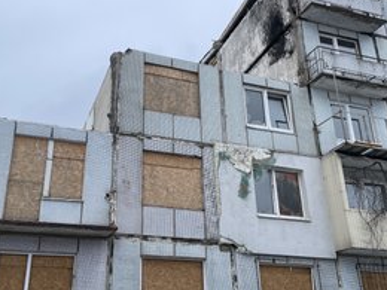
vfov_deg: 36.0
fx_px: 447
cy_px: 146
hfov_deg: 46.6
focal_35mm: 40
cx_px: 164
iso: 32
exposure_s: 1/910
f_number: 1.6
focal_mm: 4.2
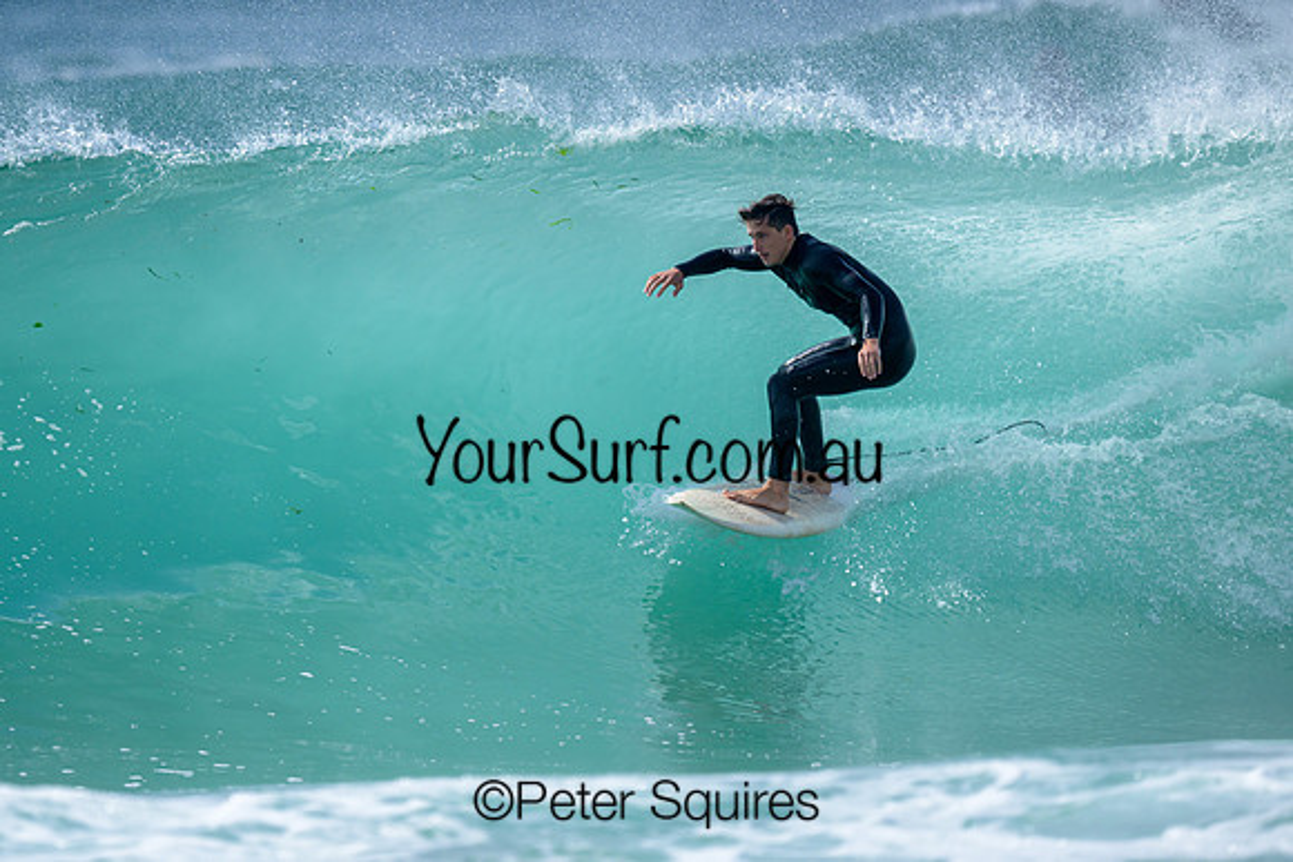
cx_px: 511
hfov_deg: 2.1
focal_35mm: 968
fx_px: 34758
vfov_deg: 1.4
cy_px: 431
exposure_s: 1/2000
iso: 320
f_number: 6.3
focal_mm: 800
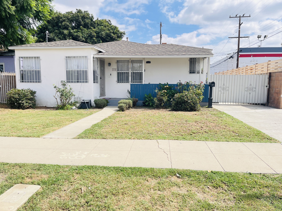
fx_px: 212
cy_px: 106
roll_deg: +0.6
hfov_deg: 67.3
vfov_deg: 53.1
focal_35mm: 26
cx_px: 141
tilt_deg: -5.8
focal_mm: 5.1
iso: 50
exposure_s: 1/1832
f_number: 1.6
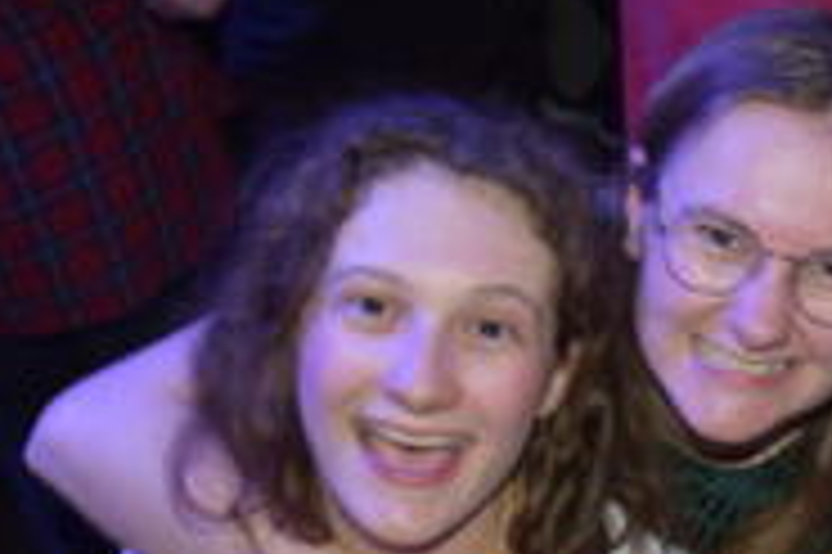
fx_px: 1686
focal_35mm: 73
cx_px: 675
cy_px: 327
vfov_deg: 18.6
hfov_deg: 27.1
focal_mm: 18
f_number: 3.5
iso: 1000
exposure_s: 1/60
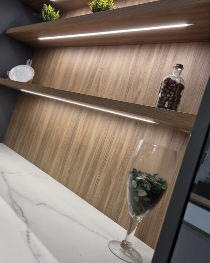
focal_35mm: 29
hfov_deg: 49.7
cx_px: 88
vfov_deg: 60.3
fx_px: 225
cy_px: 117
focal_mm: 5.4
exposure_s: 1/100
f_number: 1.8
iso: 160
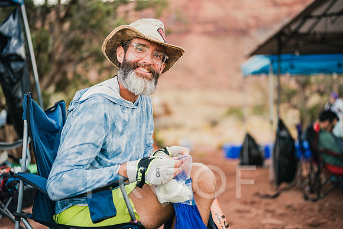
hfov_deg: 39.6
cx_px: 172
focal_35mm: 50
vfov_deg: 27.0
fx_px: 476
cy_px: 114
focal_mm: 50
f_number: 1.4
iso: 160
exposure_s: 1/400
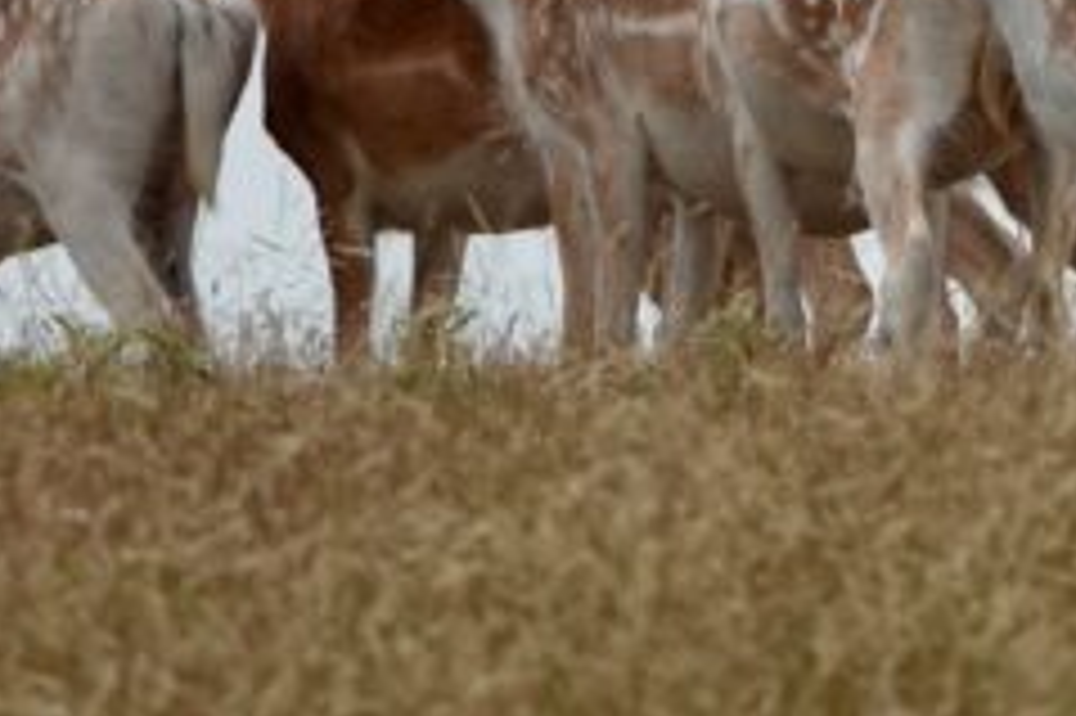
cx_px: 1333
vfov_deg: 0.5
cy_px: -403
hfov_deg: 0.8
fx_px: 76819
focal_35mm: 2572
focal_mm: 220
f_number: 5
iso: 100
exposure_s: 1/1000
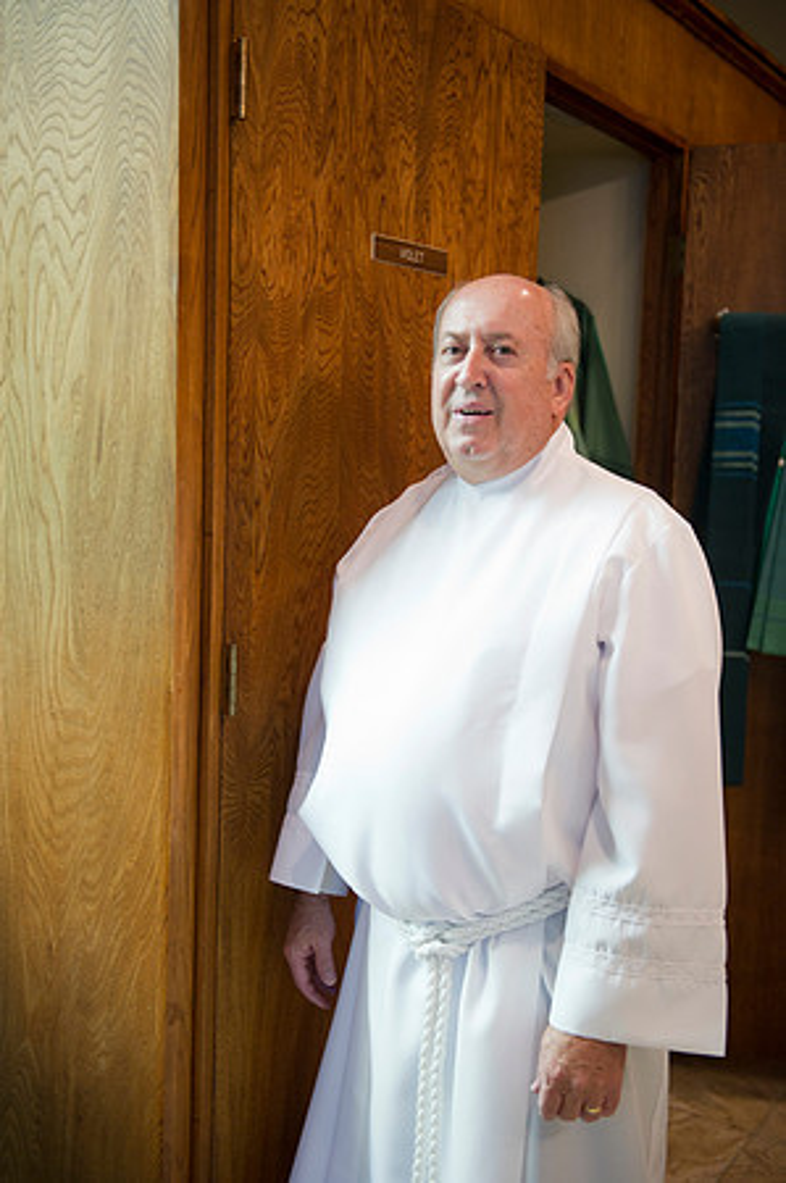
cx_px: 393
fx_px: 1444
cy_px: 592
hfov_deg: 30.4
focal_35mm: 44
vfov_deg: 44.5
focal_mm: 44
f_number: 2.8
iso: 2000
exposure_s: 1/60
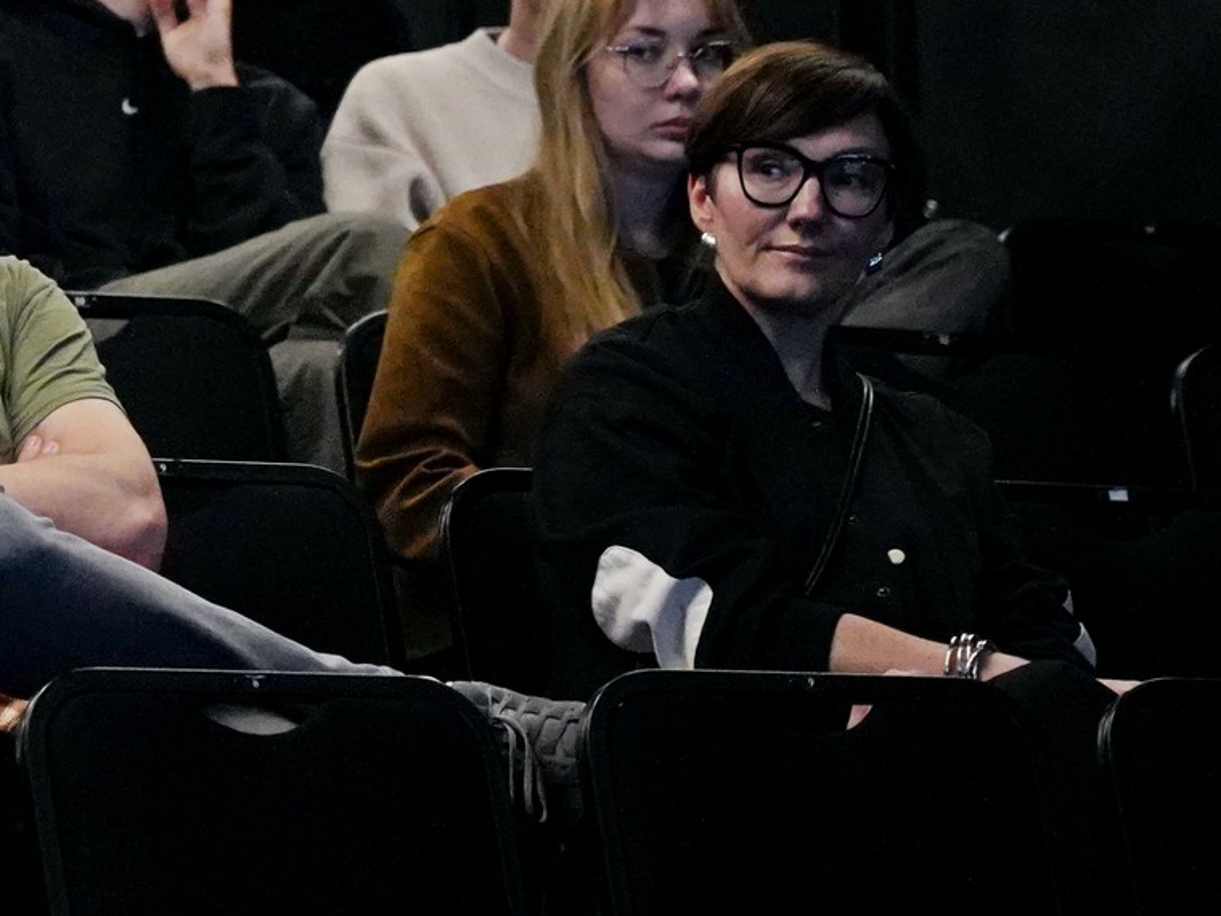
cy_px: 117
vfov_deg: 4.7
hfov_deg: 6.1
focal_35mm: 319
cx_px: -686
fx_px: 11252
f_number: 4
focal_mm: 105
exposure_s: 1/200
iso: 8000
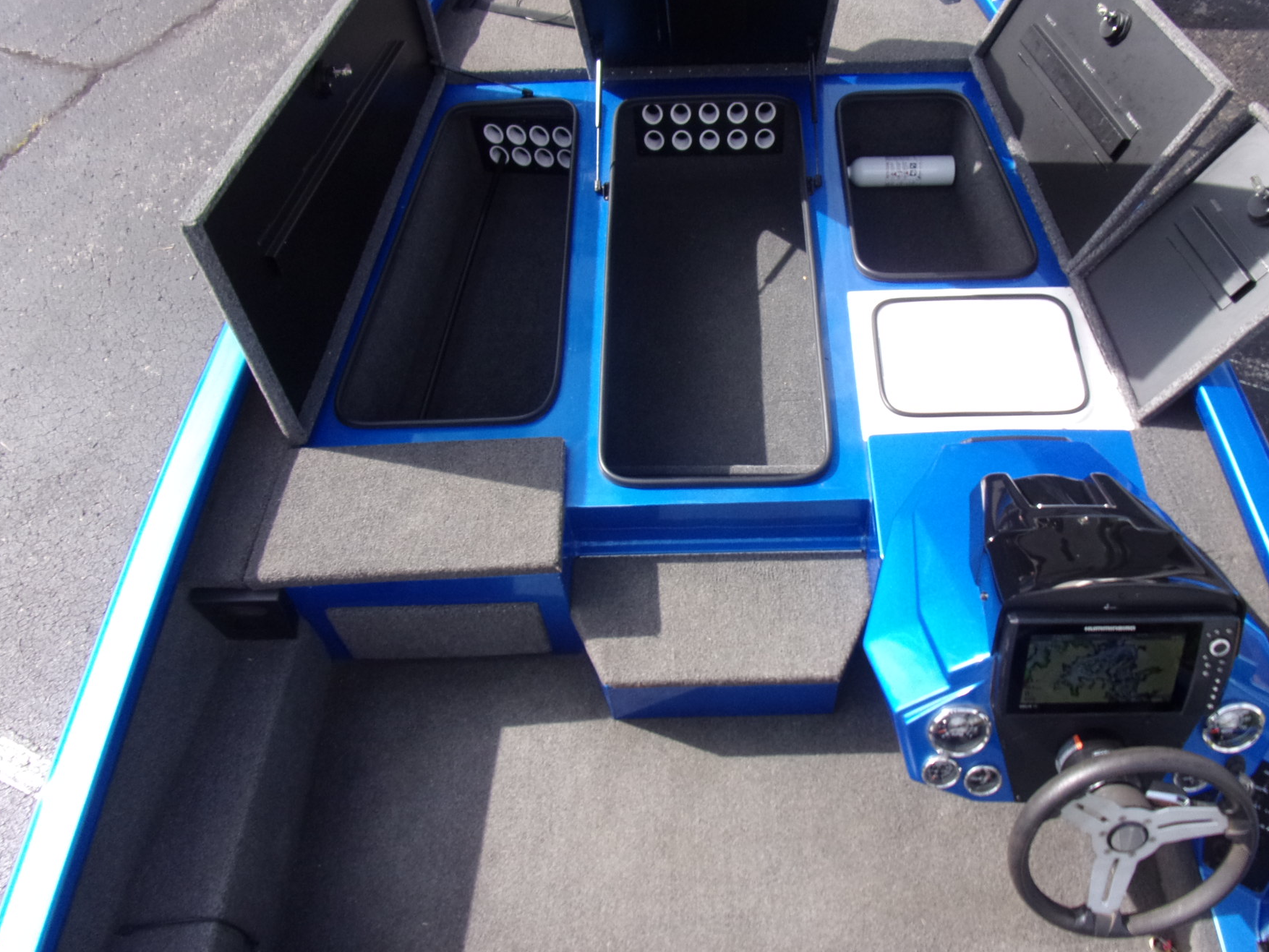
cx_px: 712
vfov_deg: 49.7
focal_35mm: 28
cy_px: 420
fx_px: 1027
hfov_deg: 63.2
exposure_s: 1/420
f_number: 3.3
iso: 80
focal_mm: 4.3
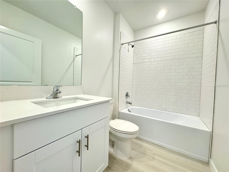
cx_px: 114
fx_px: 93
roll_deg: -2.0
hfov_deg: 102.1
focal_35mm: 14
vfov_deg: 85.7
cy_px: 86
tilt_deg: -1.8
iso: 250
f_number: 2.2
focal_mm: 2.22
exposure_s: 1/120
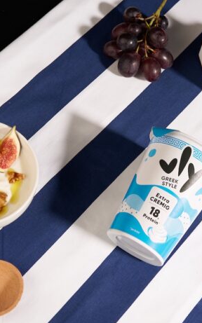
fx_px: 678
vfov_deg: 26.8
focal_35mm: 77
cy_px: 162
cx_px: 164
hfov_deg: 16.8
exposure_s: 1/200
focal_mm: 50
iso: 100
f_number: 7.1
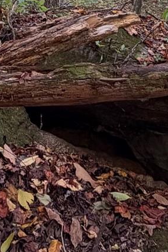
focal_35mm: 70
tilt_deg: +20.2
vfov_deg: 22.8
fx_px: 490
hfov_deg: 19.4
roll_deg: +2.9
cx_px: 69
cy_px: -139
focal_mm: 2.22
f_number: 2.2
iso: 200
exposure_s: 1/121
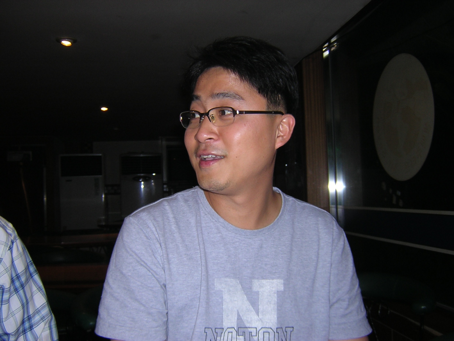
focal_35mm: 36
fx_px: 472
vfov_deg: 39.7
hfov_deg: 51.4
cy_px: 170
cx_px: 227
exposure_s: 1/60.1
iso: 100
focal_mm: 4.7
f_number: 2.6
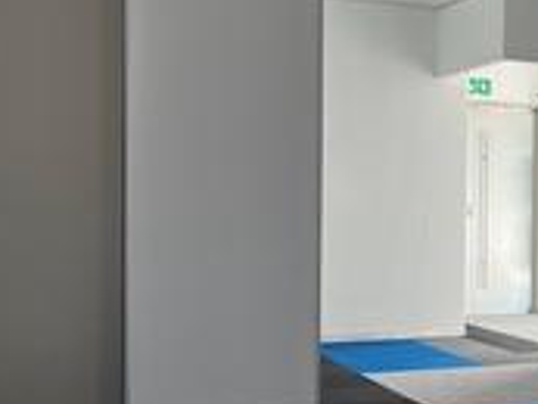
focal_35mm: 60
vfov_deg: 24.4
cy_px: 233
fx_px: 933
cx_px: 507
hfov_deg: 30.4
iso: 80
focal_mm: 5.1
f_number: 1.6
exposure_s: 1/121
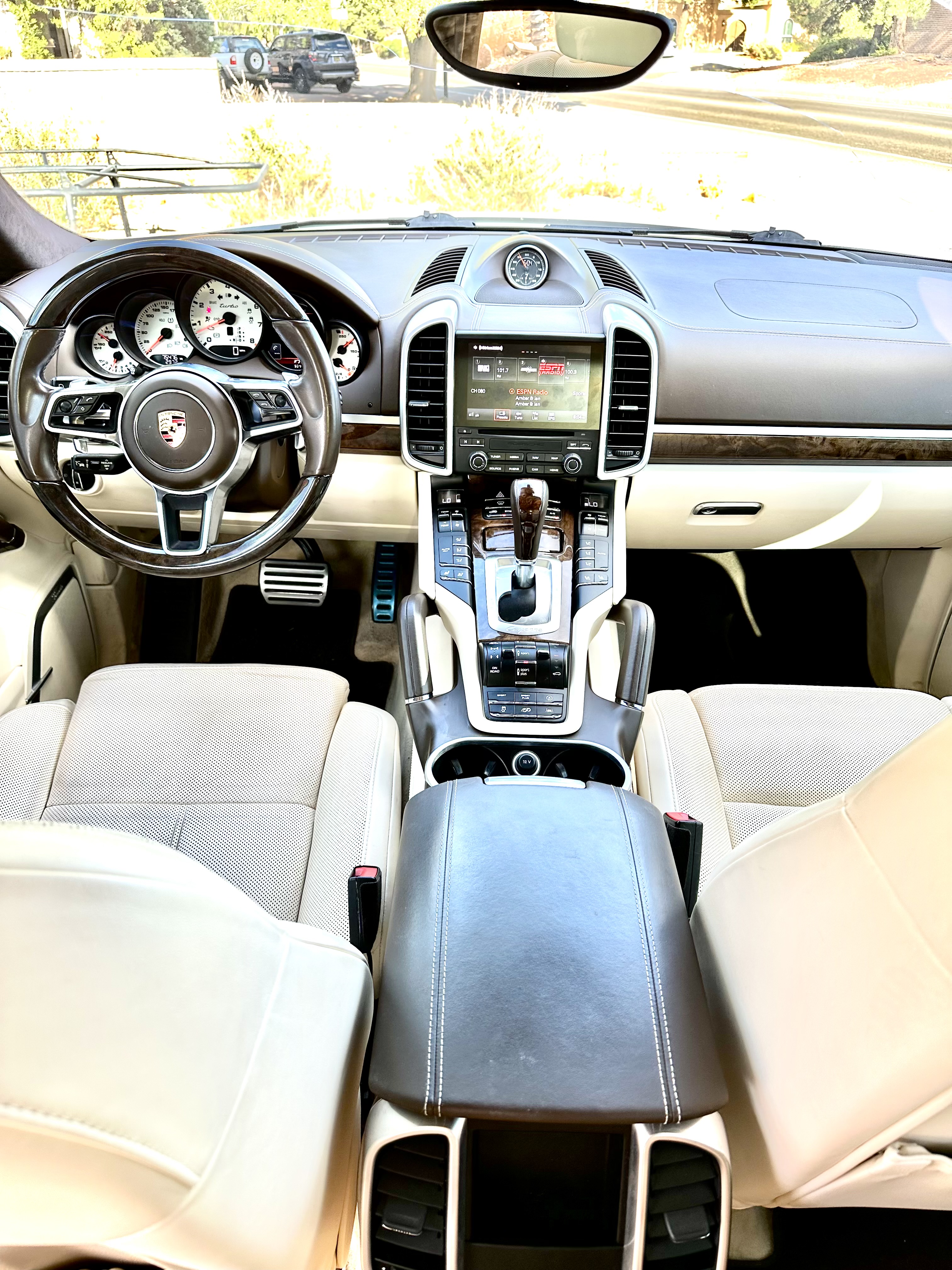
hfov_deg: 56.8
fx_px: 880
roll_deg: -0.2
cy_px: 635
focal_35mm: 24
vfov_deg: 71.6
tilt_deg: -31.0
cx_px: 476
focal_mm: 6.86
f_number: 1.78
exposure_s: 1/158
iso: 64
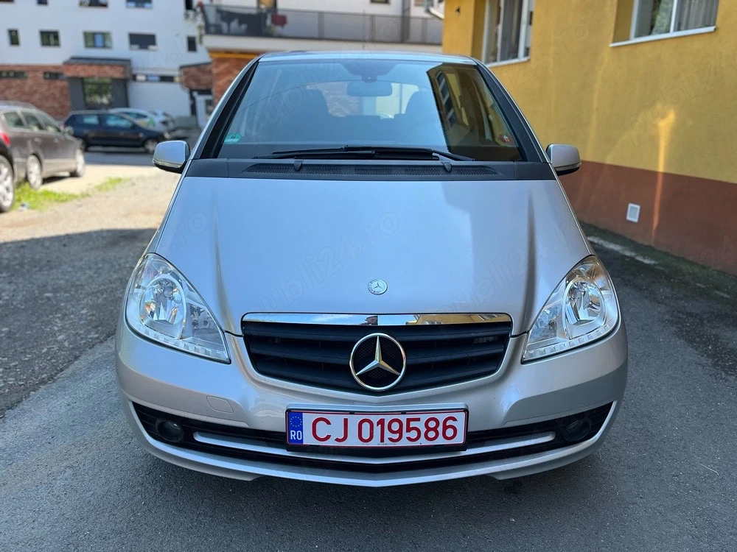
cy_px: 276
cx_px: 368
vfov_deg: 53.1
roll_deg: -0.8
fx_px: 554
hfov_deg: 67.3
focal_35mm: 26
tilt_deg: -16.8
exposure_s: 1/878
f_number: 1.6
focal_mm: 5.1
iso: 50
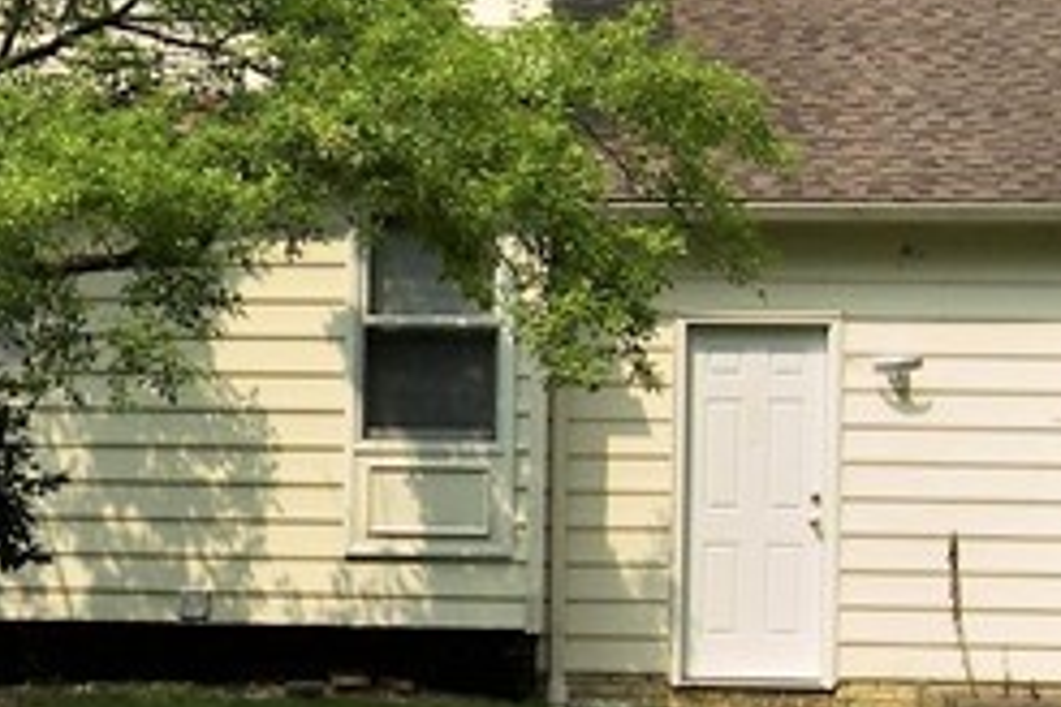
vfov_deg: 9.6
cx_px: -112
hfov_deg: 14.0
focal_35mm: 143
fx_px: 4214
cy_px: 629
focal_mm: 6.9
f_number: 3.2
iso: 50
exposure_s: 1/400
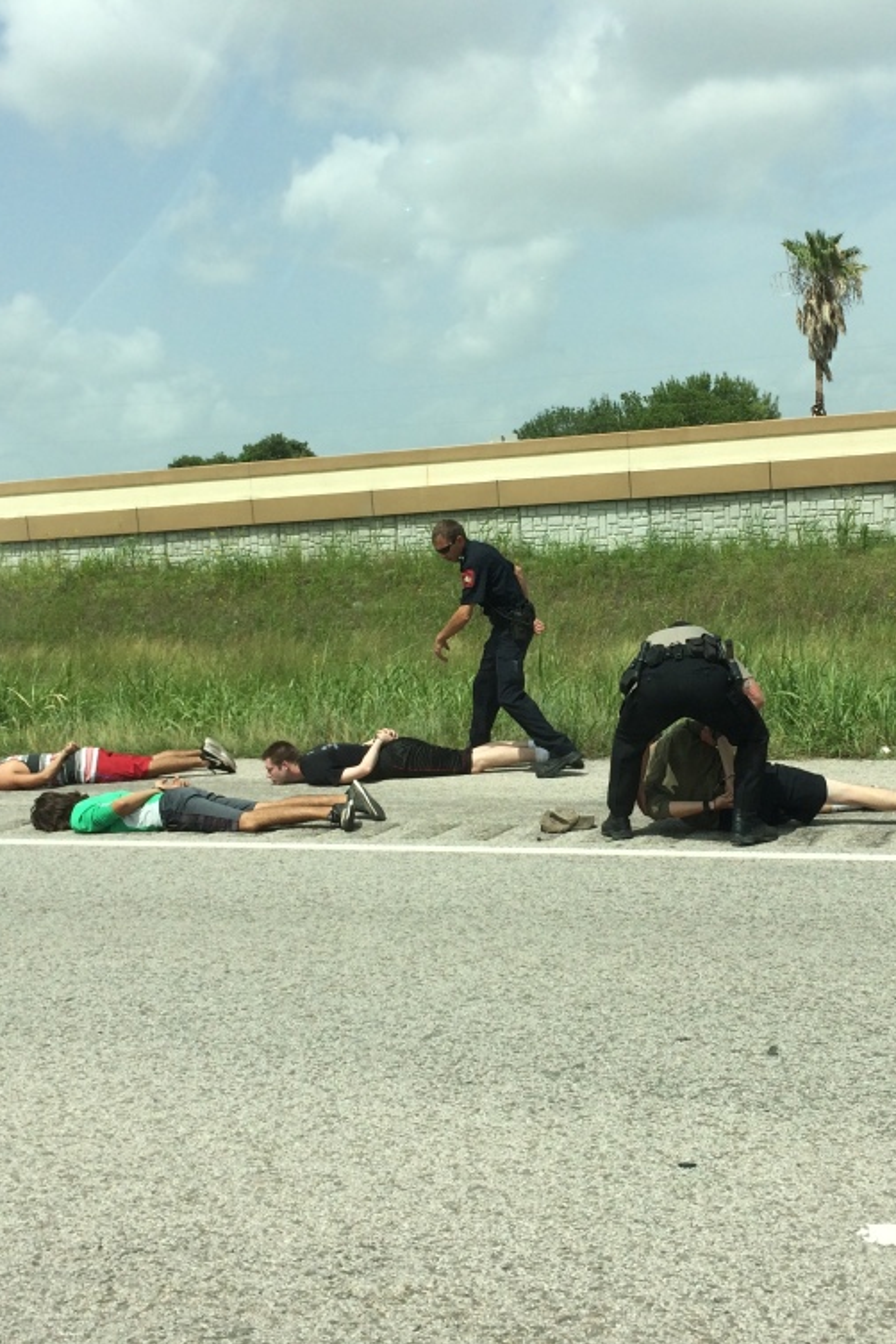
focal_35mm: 41
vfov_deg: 47.4
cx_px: 598
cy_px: 671
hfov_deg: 32.4
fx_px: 1531
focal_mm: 4.15
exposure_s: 1/2283
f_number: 2.2
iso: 32
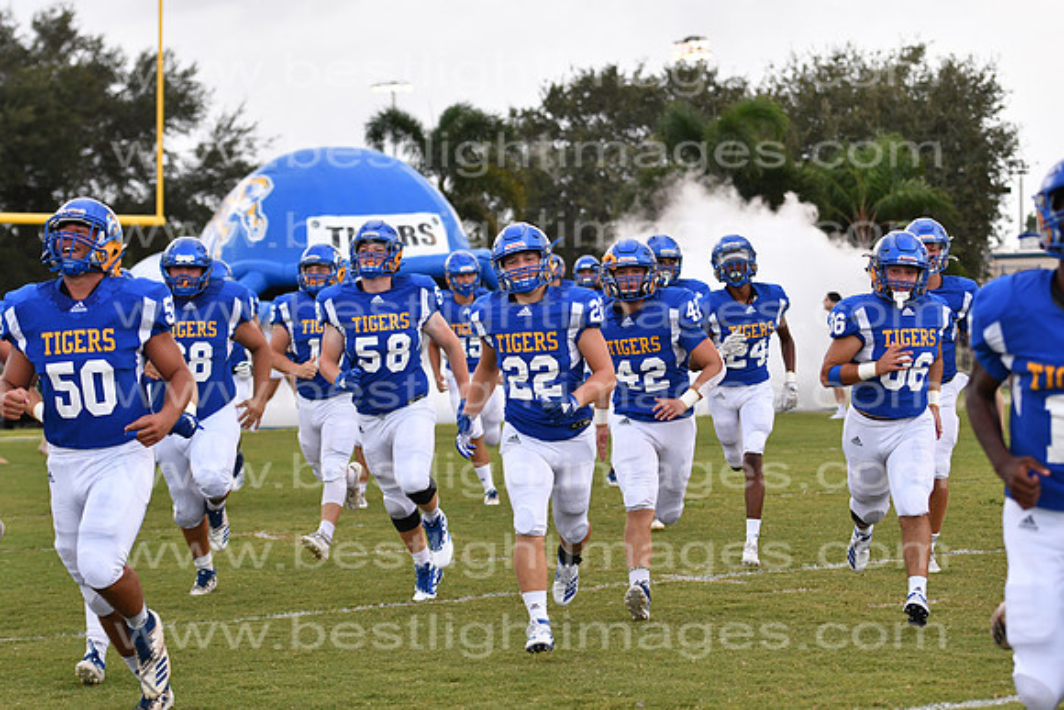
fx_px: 3104
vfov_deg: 13.0
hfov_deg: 19.5
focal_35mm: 105
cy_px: 355
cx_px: 532
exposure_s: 1/1000
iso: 800
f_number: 3.2
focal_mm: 70
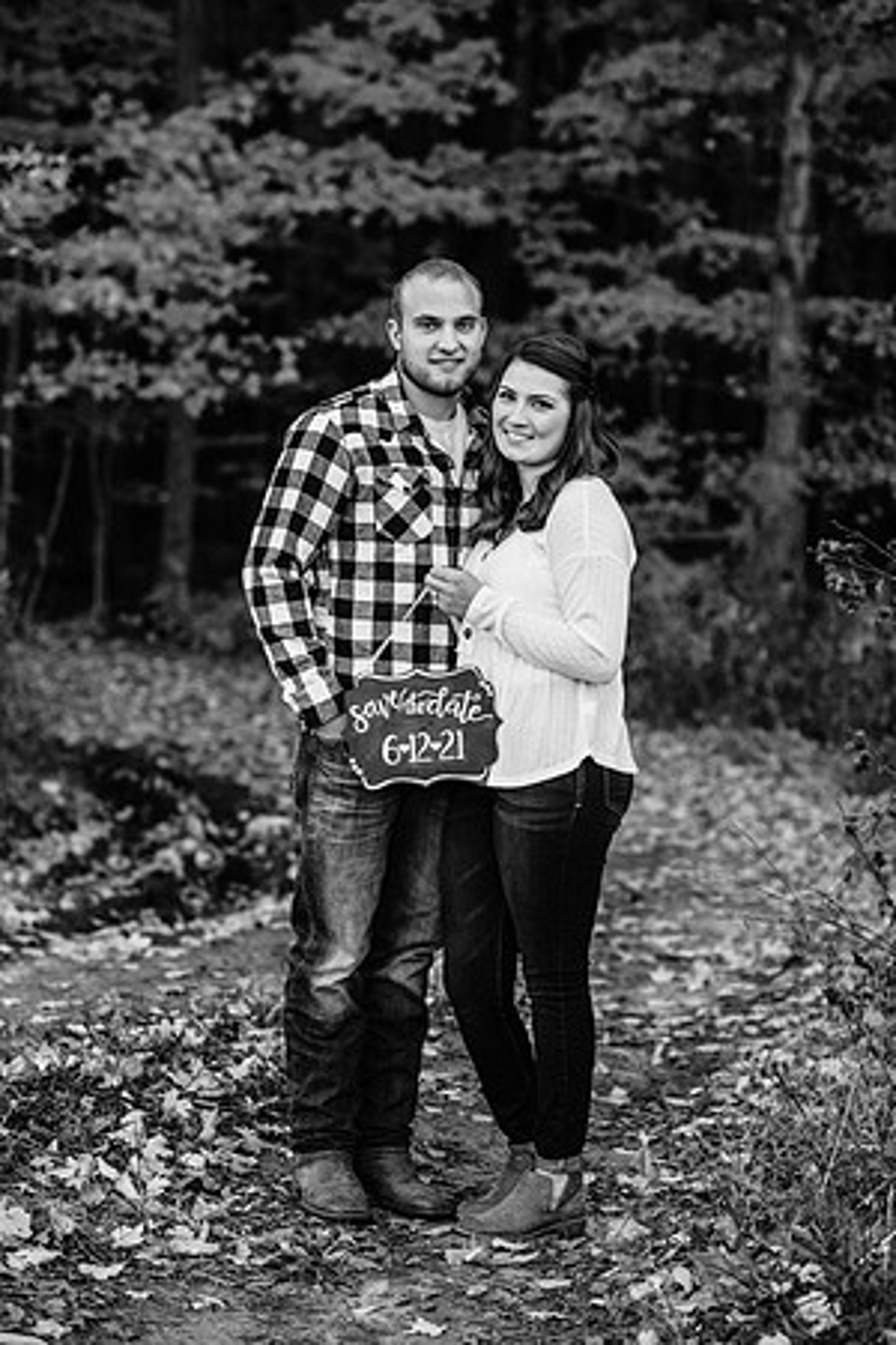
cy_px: 672
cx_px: 448
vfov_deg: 23.9
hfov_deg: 16.1
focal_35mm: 85
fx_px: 3173
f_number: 2.8
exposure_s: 1/200
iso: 320
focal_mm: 85
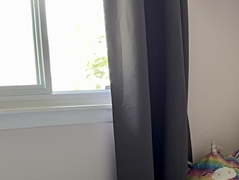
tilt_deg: -6.6
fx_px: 753
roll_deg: +2.1
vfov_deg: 13.5
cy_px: 162
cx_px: 286
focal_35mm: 109
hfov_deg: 17.2
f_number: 1.6
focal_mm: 5.1
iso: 160
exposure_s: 1/60
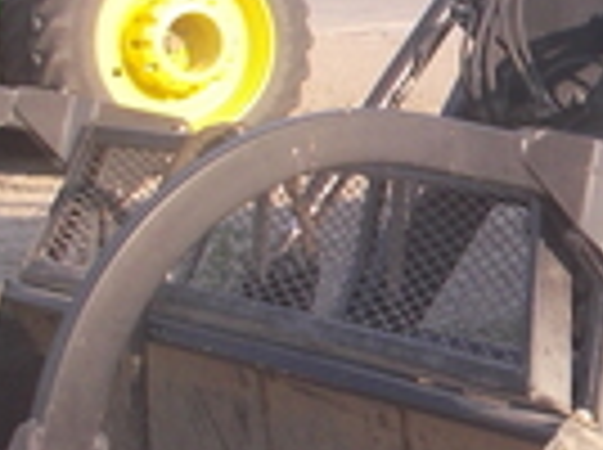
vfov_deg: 12.5
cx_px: 936
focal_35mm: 118
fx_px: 2052
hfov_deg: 15.3
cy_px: 198
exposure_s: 1/320
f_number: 3.3
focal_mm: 4.1
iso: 80
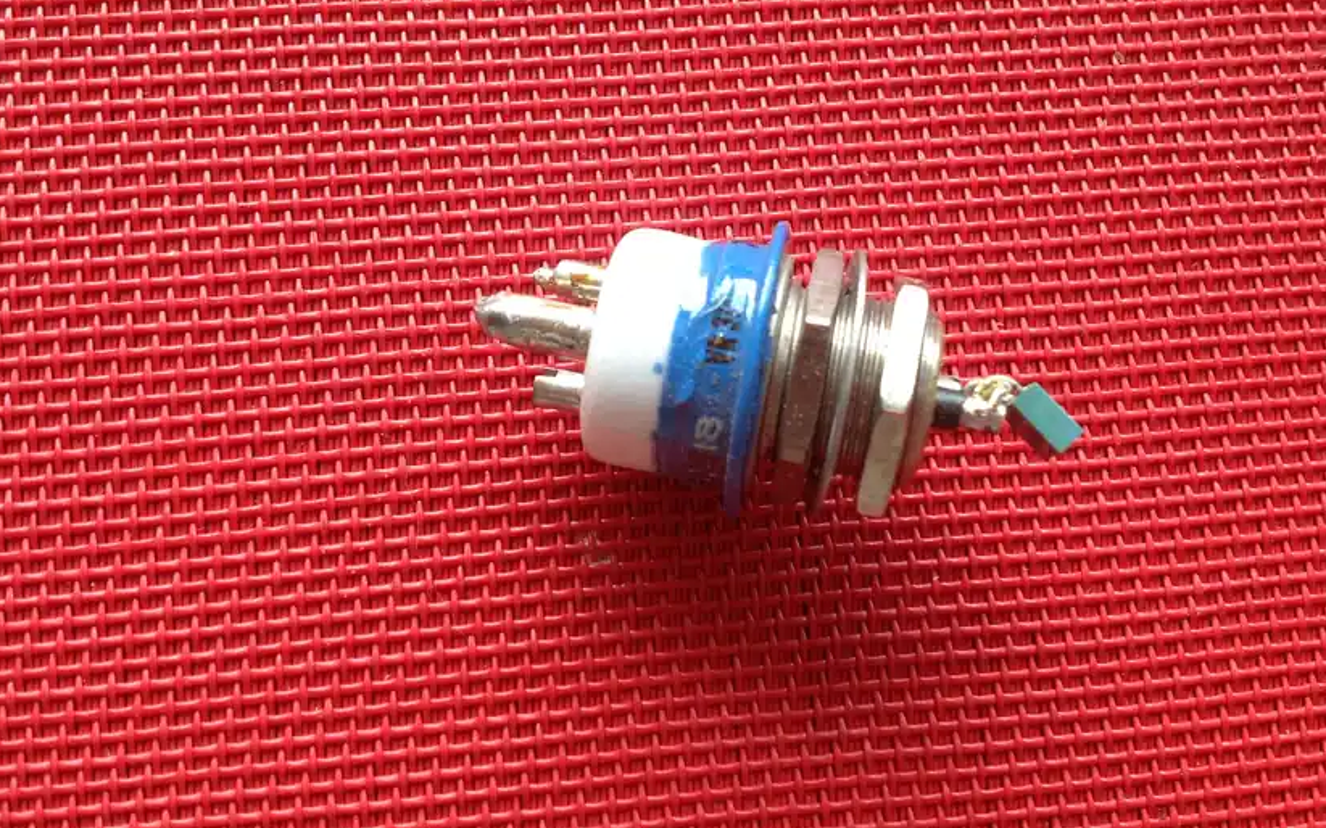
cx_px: 630
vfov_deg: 28.4
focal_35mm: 45
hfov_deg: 44.4
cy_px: 300
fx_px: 1626
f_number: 2.4
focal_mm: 4.28
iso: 100
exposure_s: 1/120
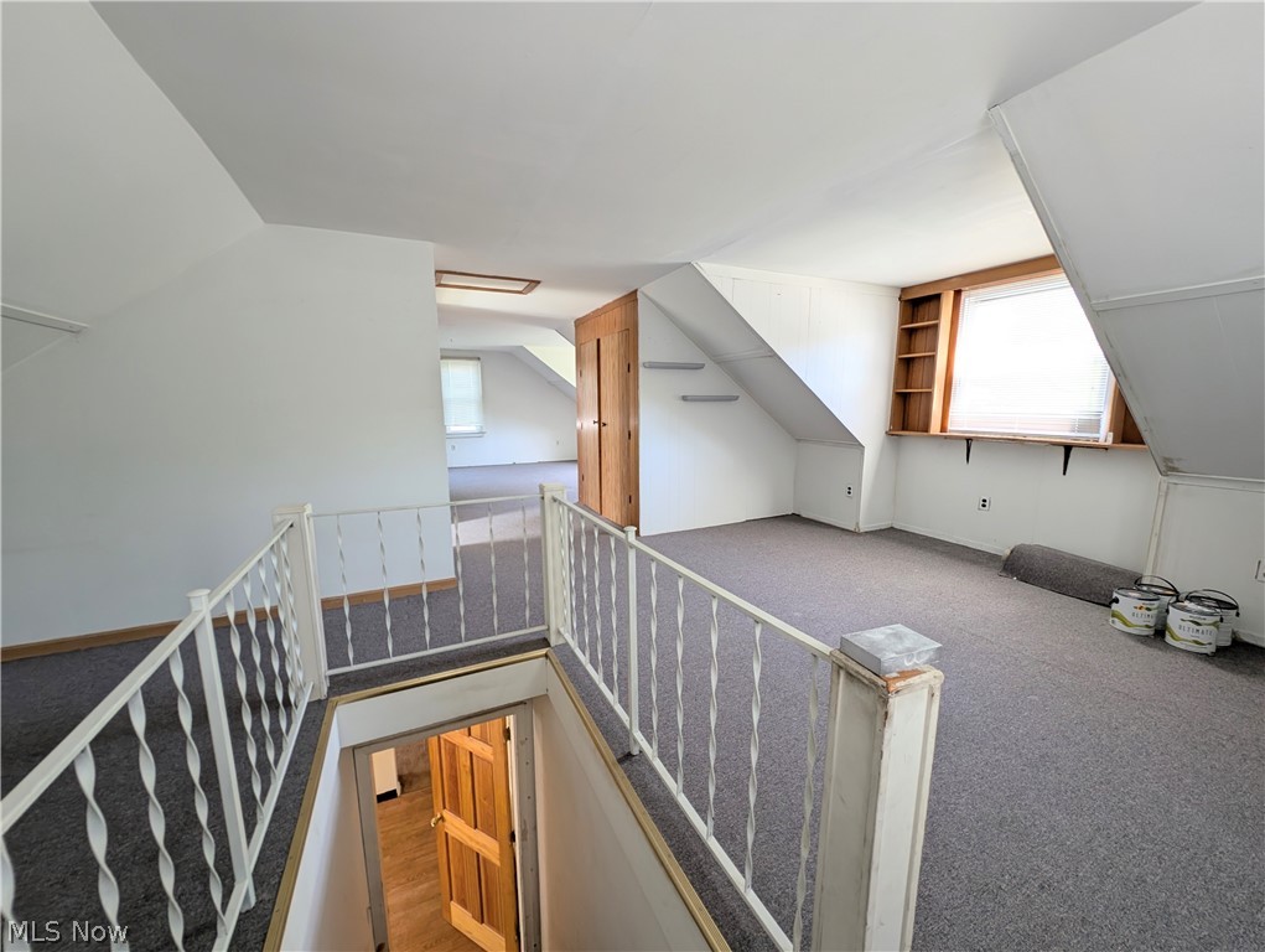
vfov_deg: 94.6
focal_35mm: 12
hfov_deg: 110.5
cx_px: 632
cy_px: 476
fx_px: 439
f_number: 1.95
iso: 40
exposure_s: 1/29.2
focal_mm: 2.23
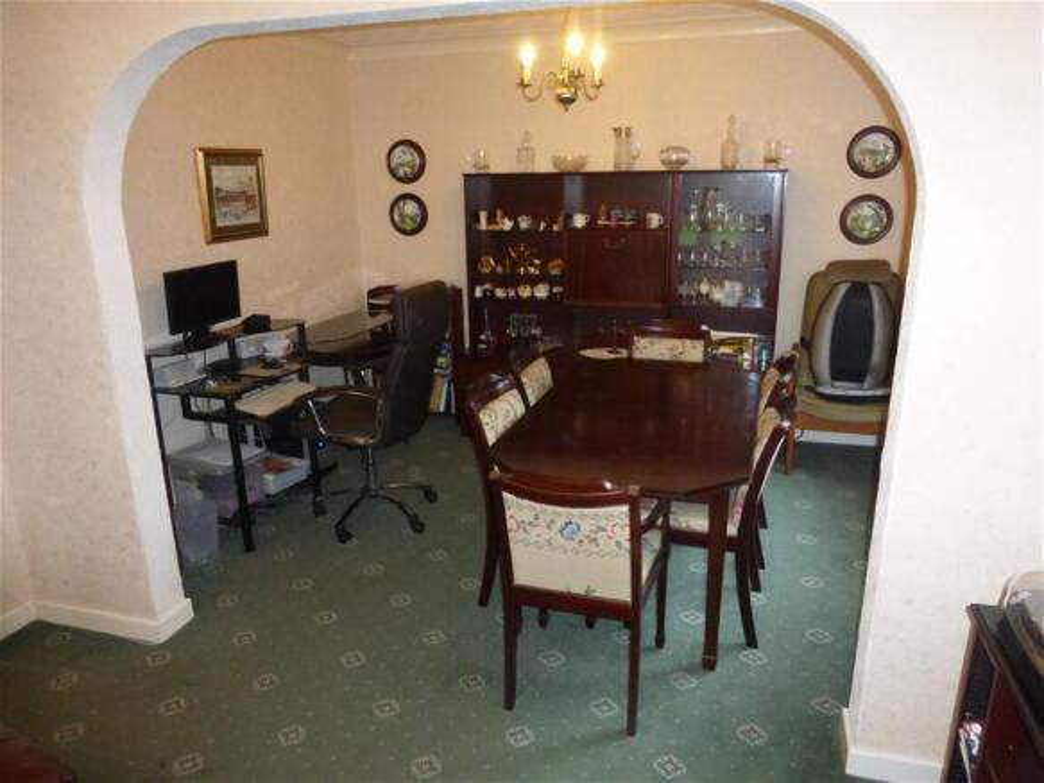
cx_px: 522
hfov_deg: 71.6
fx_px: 724
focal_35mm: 24
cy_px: 392
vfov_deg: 56.8
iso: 800
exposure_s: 1/60
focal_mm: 4.3
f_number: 3.3
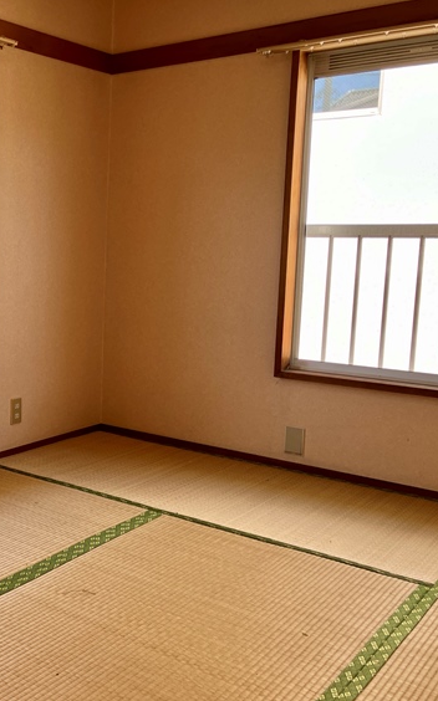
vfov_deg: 49.3
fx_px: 765
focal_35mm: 40
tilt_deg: -7.5
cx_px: 1
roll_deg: -0.6
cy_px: 353
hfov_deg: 29.8
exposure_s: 1/121
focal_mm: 3.99
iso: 32
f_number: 1.8
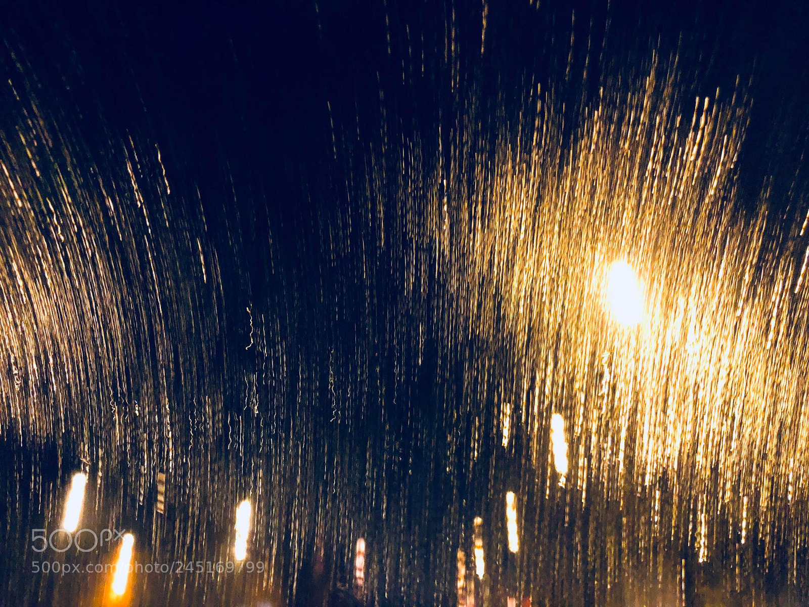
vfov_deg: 48.2
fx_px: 678
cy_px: 304
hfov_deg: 61.7
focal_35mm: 29
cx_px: 404
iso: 100
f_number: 1.8
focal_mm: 3.99
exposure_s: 1/4
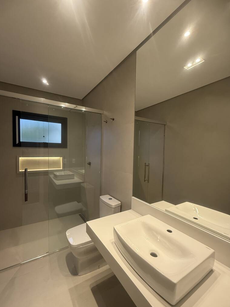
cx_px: 108
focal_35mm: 15
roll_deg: -1.8
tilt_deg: -4.7
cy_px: 158
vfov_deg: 98.1
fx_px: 133
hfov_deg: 81.7
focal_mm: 2.22
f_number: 2.2
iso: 320
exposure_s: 1/120
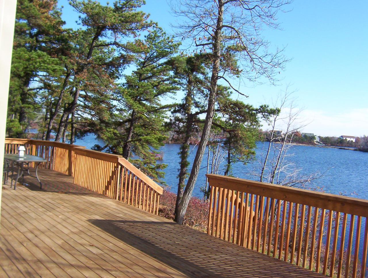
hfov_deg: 51.3
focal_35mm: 36
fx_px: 384
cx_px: 184
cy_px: 139
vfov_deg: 39.8
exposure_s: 1/345
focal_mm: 5.54
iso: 100
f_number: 5.24
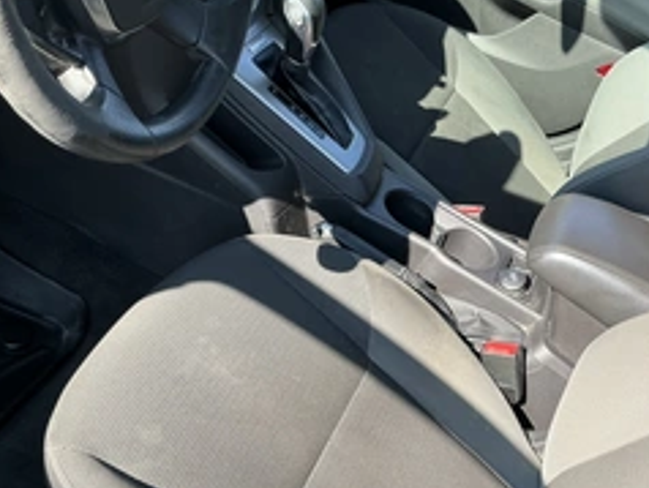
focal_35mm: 47
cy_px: 393
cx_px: 491
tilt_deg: -41.6
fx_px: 882
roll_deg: -36.1
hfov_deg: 39.3
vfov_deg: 30.2
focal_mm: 3
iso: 25
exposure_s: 1/264
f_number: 1.8
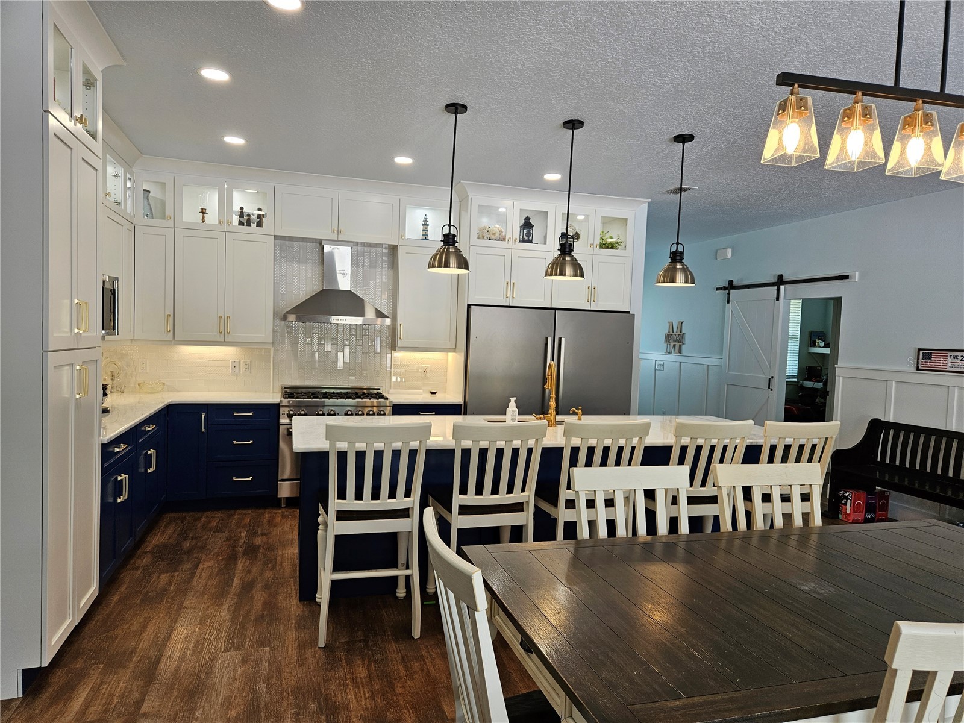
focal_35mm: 23
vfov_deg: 58.9
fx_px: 641
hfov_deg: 73.9
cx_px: 482
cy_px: 362
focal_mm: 5.4
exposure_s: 1/120
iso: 64
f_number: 1.8
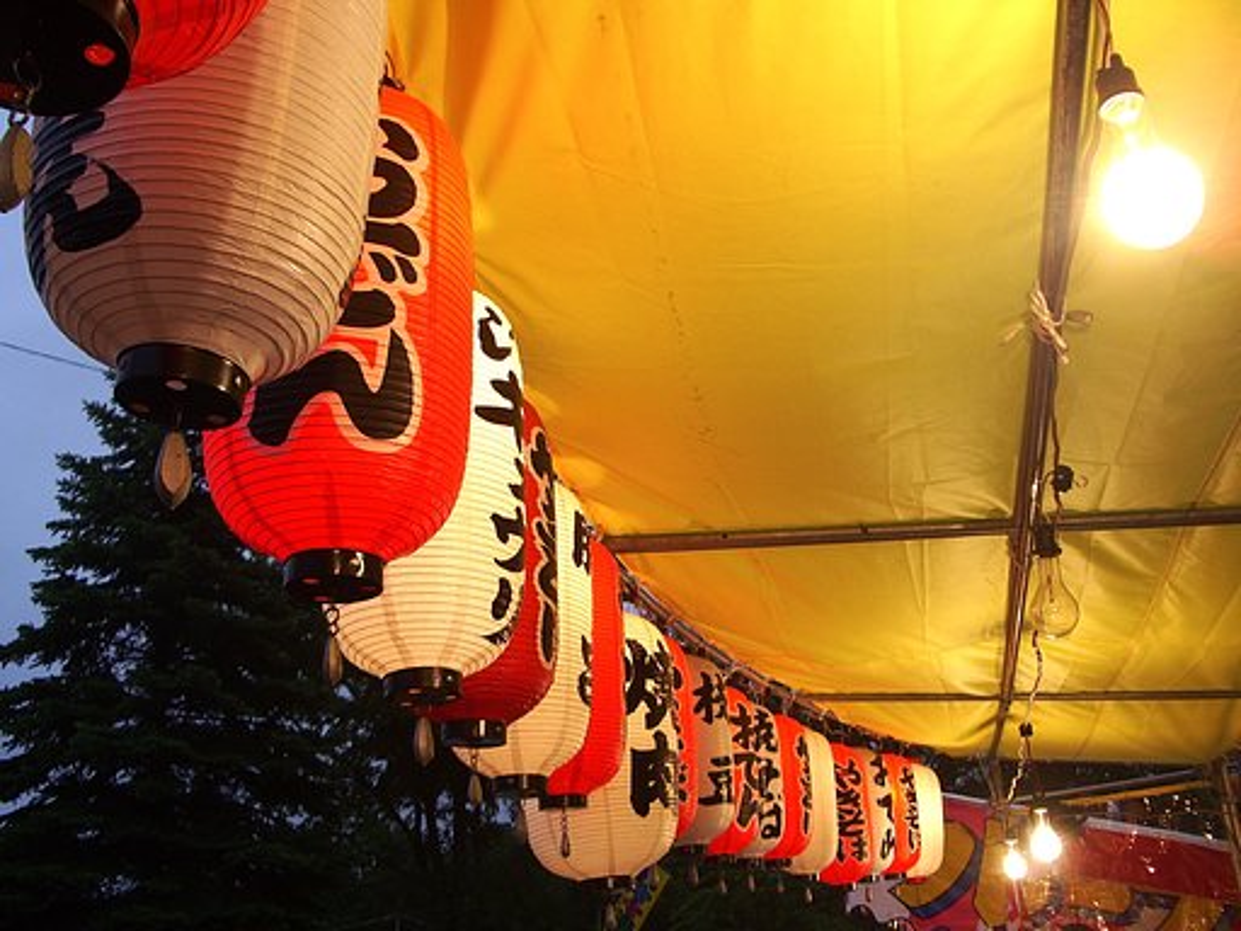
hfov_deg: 52.6
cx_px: 620
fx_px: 1255
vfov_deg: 40.7
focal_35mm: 35
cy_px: 466
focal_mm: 5.8
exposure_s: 1/80
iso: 50
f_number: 2.6
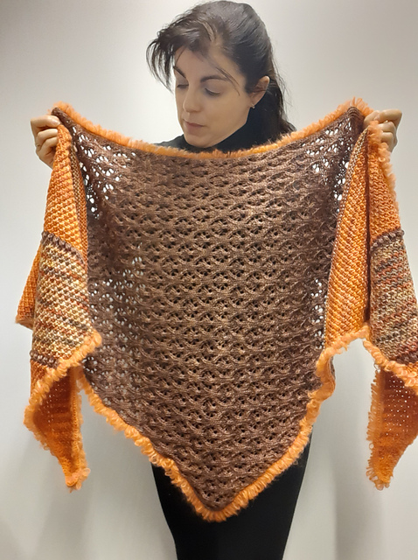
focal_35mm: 31
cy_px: 280
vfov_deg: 58.4
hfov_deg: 45.3
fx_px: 500
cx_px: 209
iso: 400
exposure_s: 1/25
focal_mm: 3.75
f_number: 2
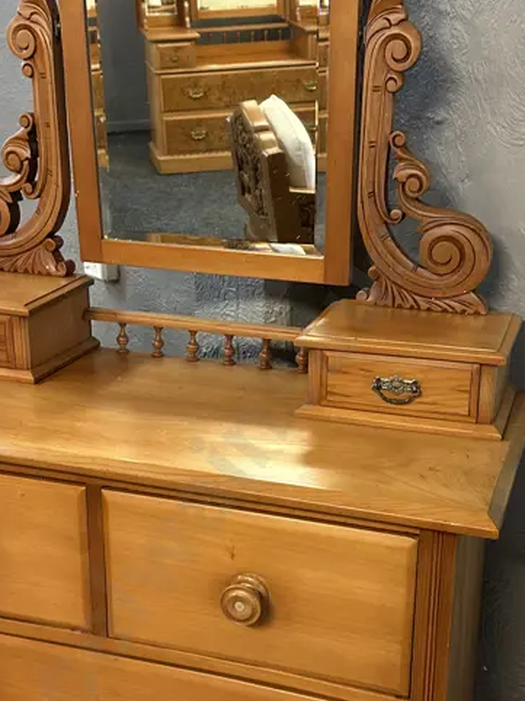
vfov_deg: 37.4
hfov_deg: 28.5
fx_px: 1032
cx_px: 278
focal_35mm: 51
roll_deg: -1.3
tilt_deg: -20.2
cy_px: 404
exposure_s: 1/50
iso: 250
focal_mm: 6.86
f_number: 1.78
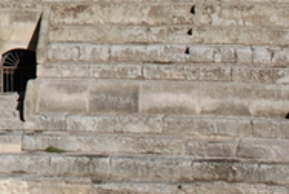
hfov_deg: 10.0
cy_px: -140
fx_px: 1576
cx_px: -217
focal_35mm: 196
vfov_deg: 6.9
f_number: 9
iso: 100
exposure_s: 1/320
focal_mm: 24
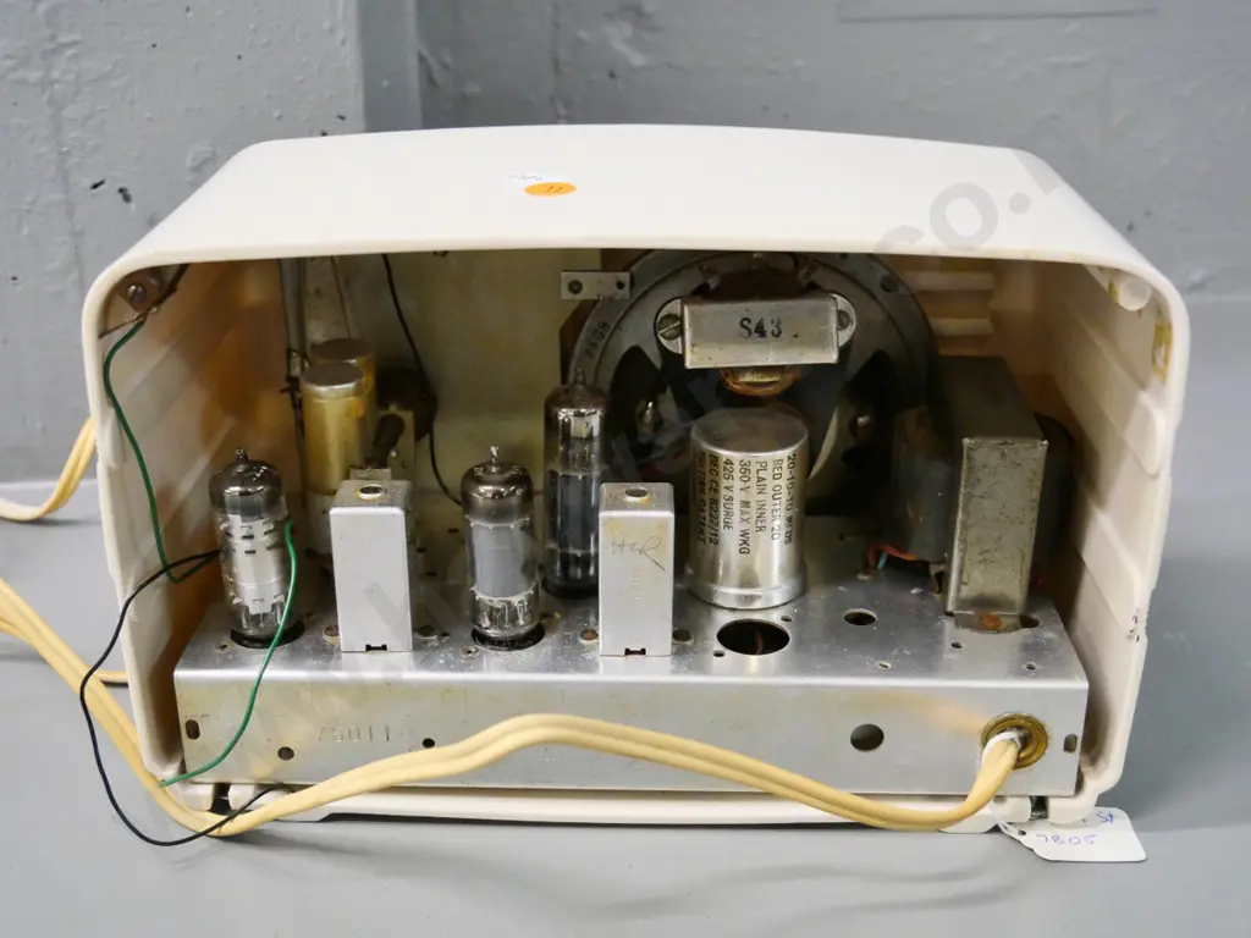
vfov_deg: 32.9
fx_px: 1590
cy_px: 469
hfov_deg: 42.9
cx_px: 626
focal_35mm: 44
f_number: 4.2
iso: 3200
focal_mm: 22
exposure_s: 1/125
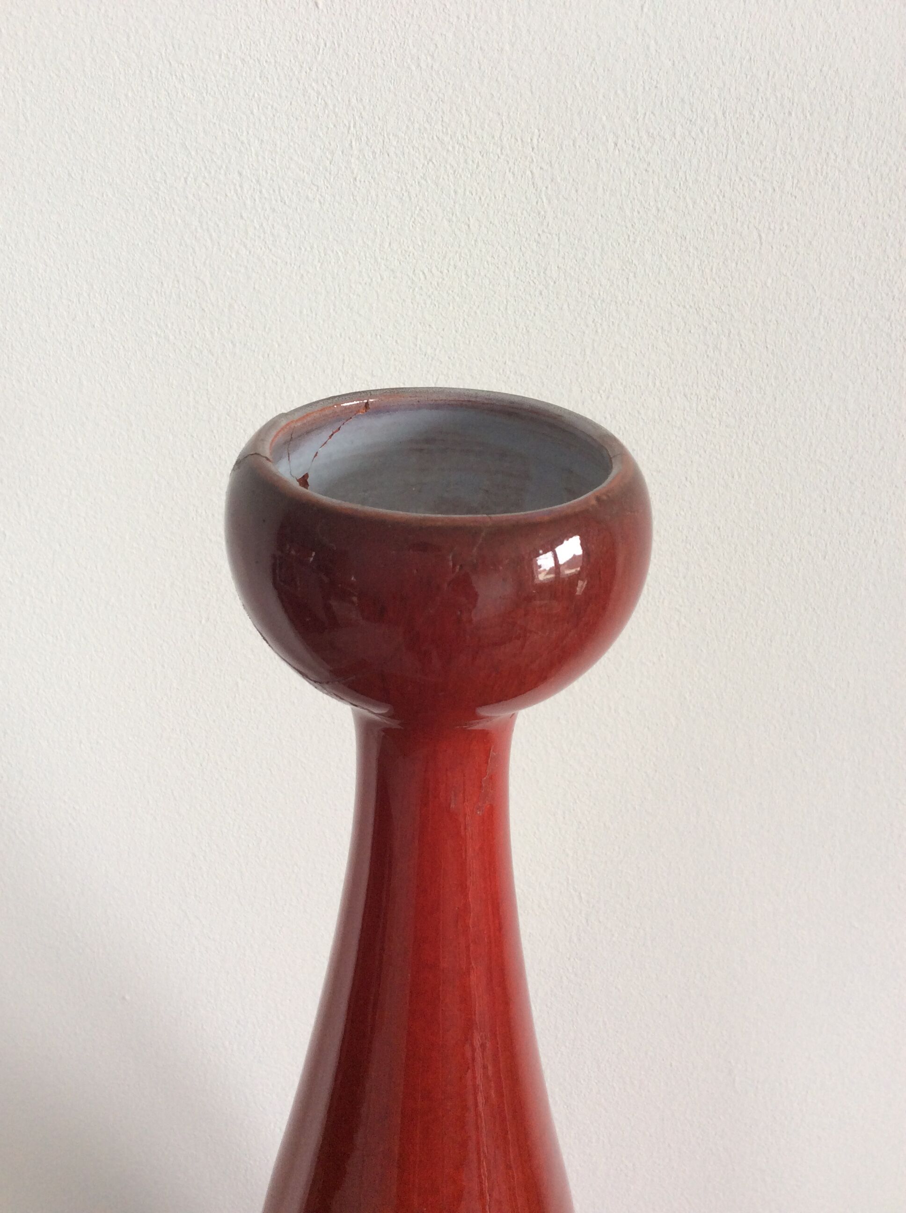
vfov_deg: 56.9
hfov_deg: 44.1
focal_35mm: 32
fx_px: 1120
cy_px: 606
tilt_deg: -26.3
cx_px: 453
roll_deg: -0.6
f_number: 2.4
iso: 40
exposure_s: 1/25
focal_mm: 3.3
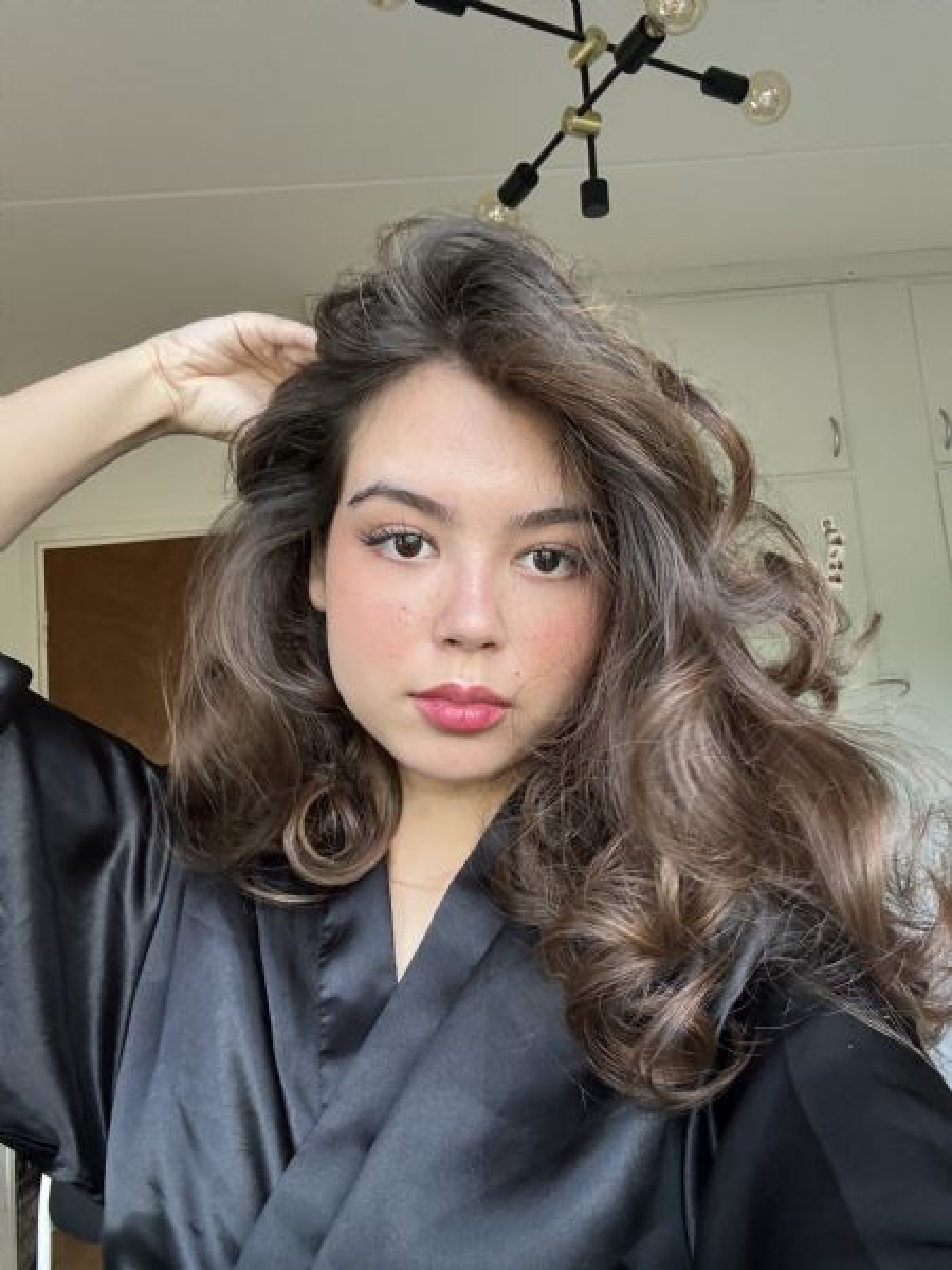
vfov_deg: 60.0
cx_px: 476
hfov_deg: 46.8
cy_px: 635
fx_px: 1100
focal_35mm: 30
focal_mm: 2.69
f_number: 1.9
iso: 50
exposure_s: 1/121
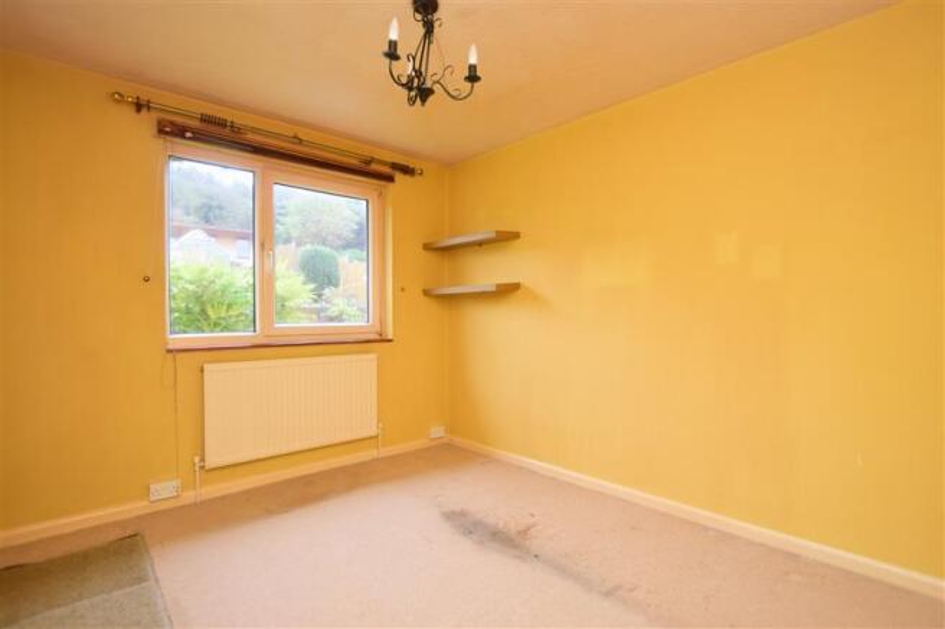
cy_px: 314
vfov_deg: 77.3
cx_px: 472
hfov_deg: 100.4
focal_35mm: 15
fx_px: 394
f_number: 4
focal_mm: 10
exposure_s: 1/3
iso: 100
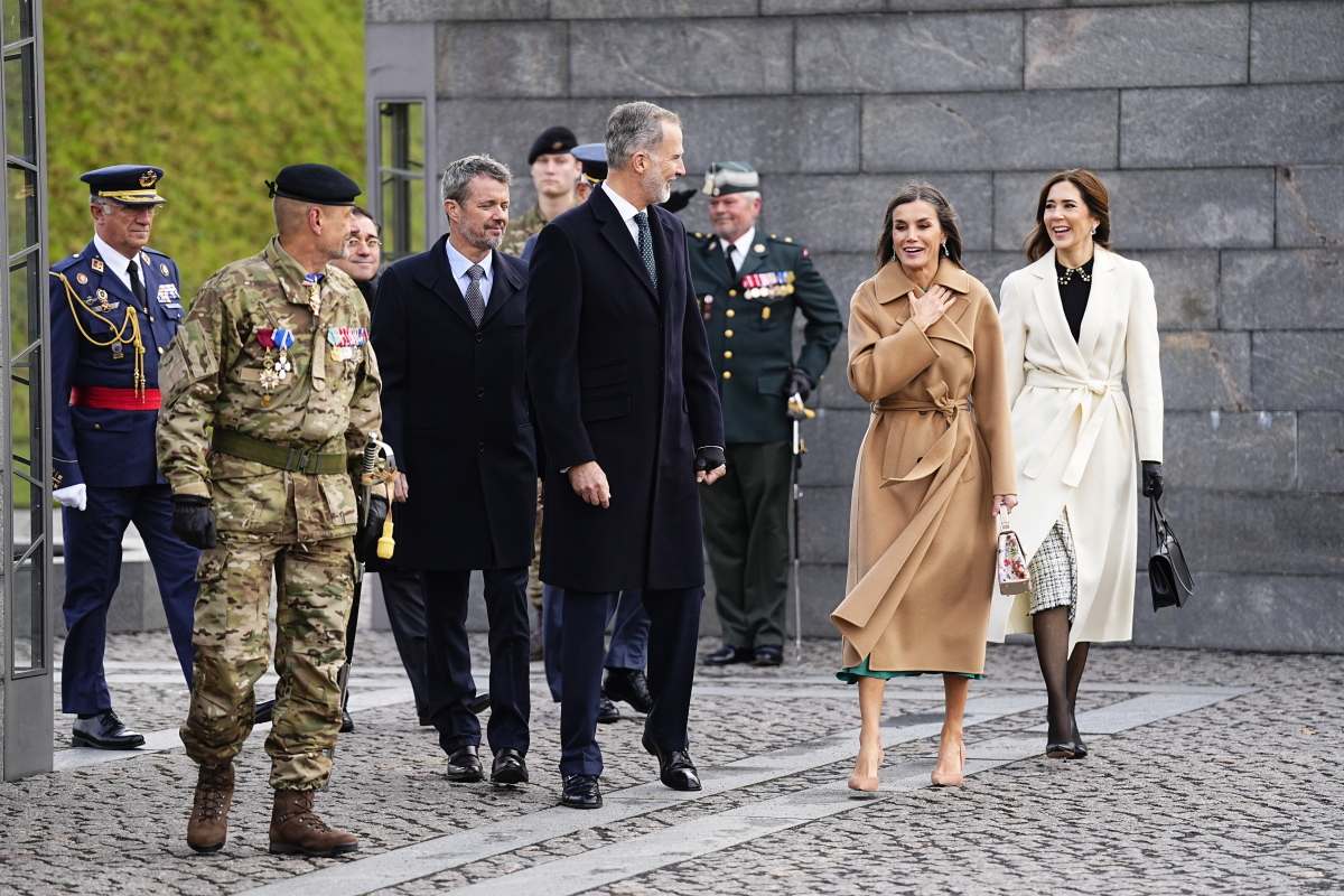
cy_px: 448
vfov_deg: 9.1
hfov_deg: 13.7
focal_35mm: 150
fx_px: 5600
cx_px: 672
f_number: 2.8
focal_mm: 150
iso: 320
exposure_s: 1/800
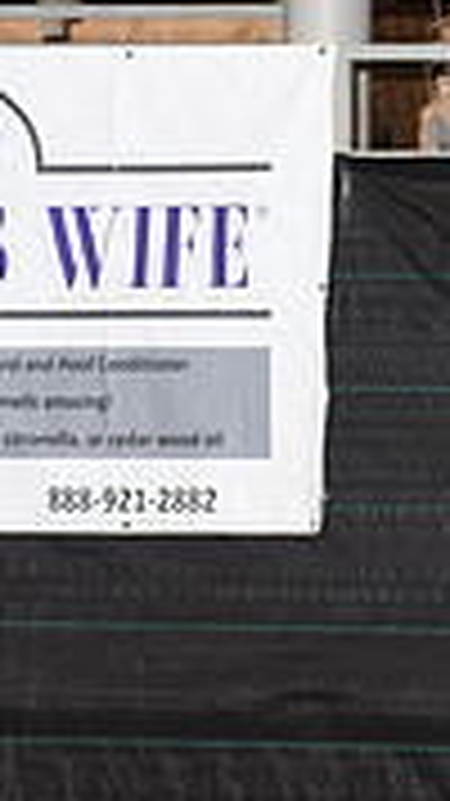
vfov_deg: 3.0
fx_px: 15203
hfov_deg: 1.7
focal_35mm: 716
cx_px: 1125
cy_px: 646
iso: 1000
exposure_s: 1/250
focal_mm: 210
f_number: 5.6
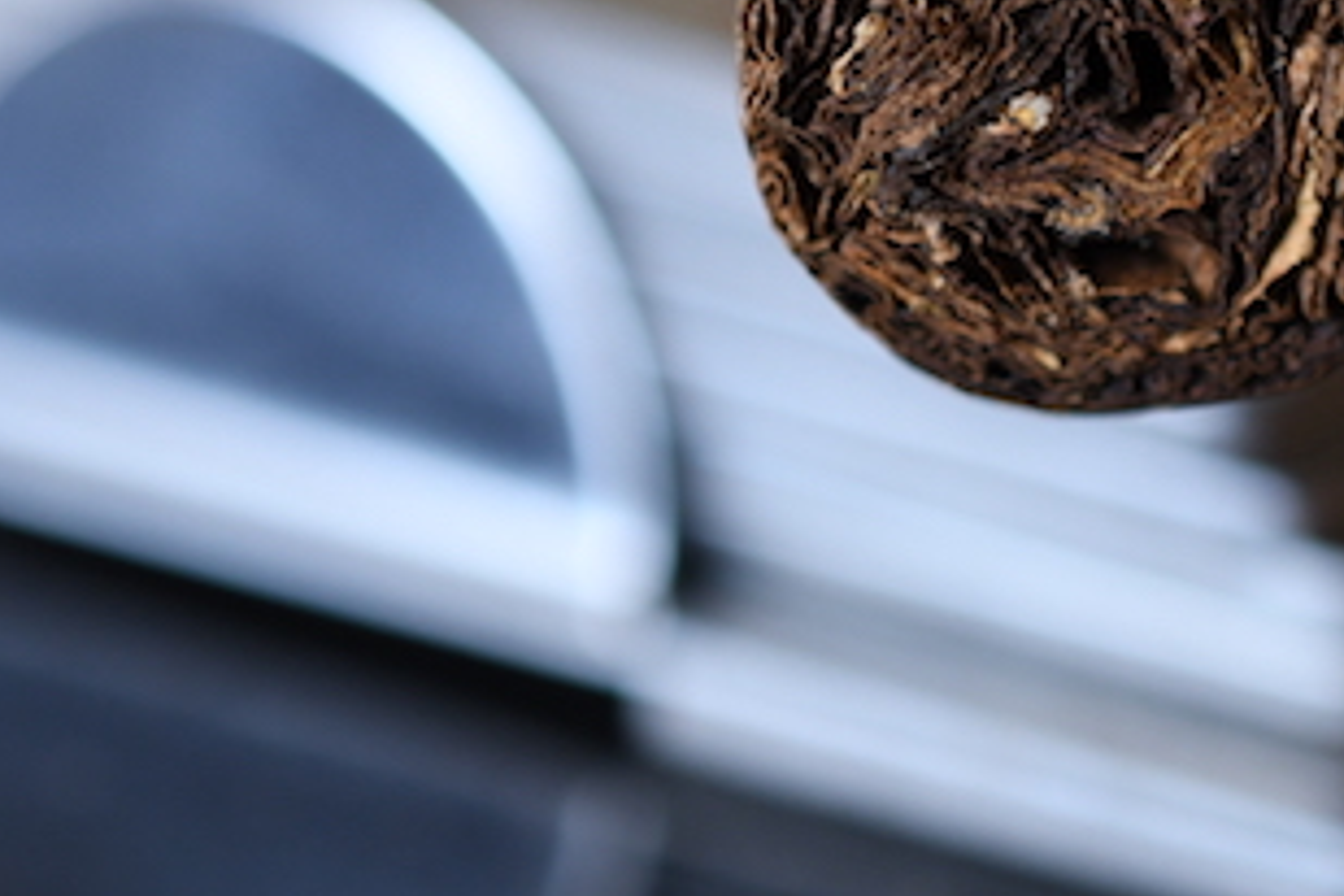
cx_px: 1096
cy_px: 135
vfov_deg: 10.7
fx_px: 4778
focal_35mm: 128
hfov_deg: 15.9
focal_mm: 40
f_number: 4
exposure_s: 1/30
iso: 800
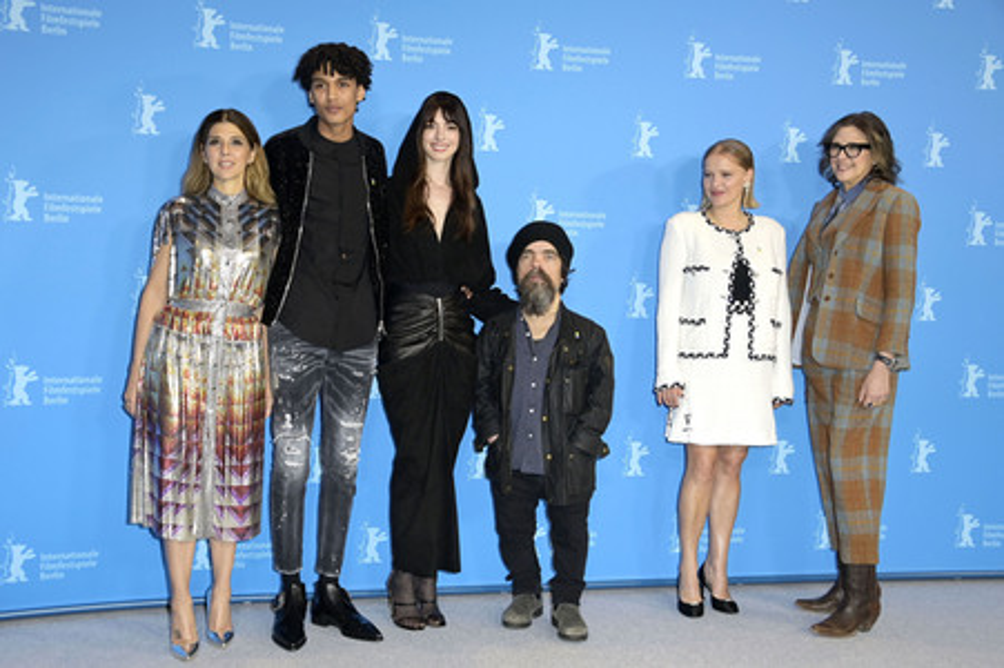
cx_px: 502
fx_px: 1170
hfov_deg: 46.4
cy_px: 334
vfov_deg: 31.8
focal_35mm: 42
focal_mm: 42
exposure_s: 1/250
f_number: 5.6
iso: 1000
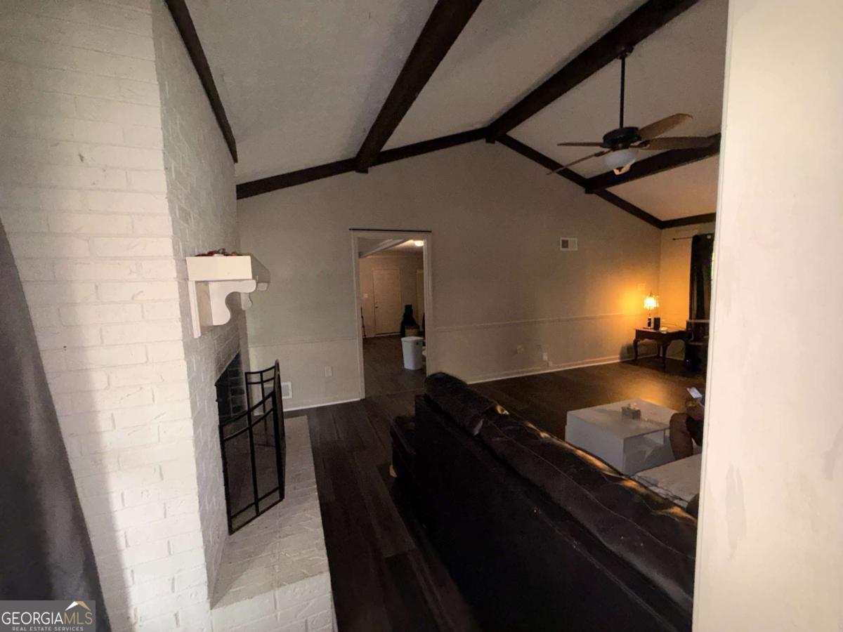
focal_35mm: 14
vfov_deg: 85.7
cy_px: 316
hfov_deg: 102.1
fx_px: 341
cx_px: 422
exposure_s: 1/40
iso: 400
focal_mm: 2.22
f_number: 2.2
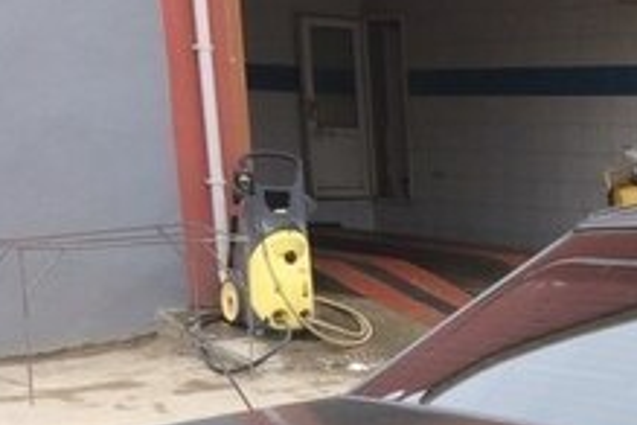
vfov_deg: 14.2
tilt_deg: -17.0
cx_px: 905
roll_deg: -0.1
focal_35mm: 91
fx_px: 1610
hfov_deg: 19.9
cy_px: 613
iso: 32
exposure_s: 1/157
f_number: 2.2
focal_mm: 4.15
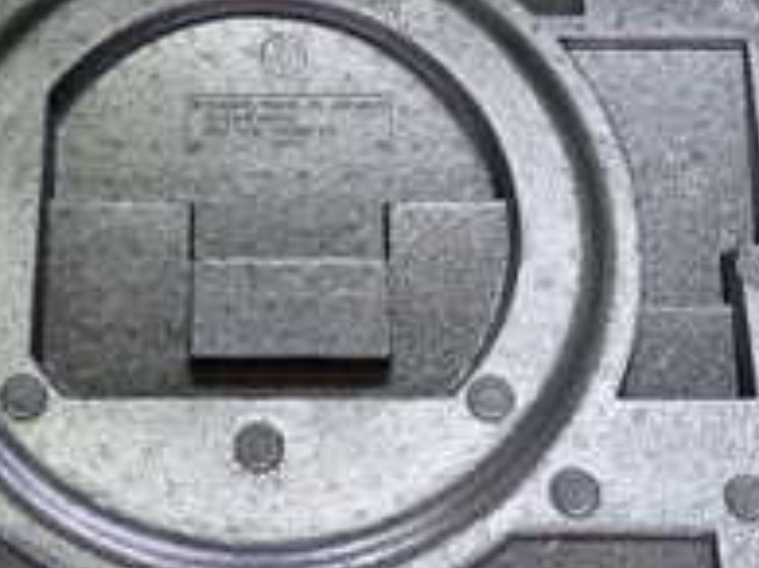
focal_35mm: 77
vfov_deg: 19.0
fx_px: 1687
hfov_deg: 25.3
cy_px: 140
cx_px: 272
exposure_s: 1/30
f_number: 2
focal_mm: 4.5
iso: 250
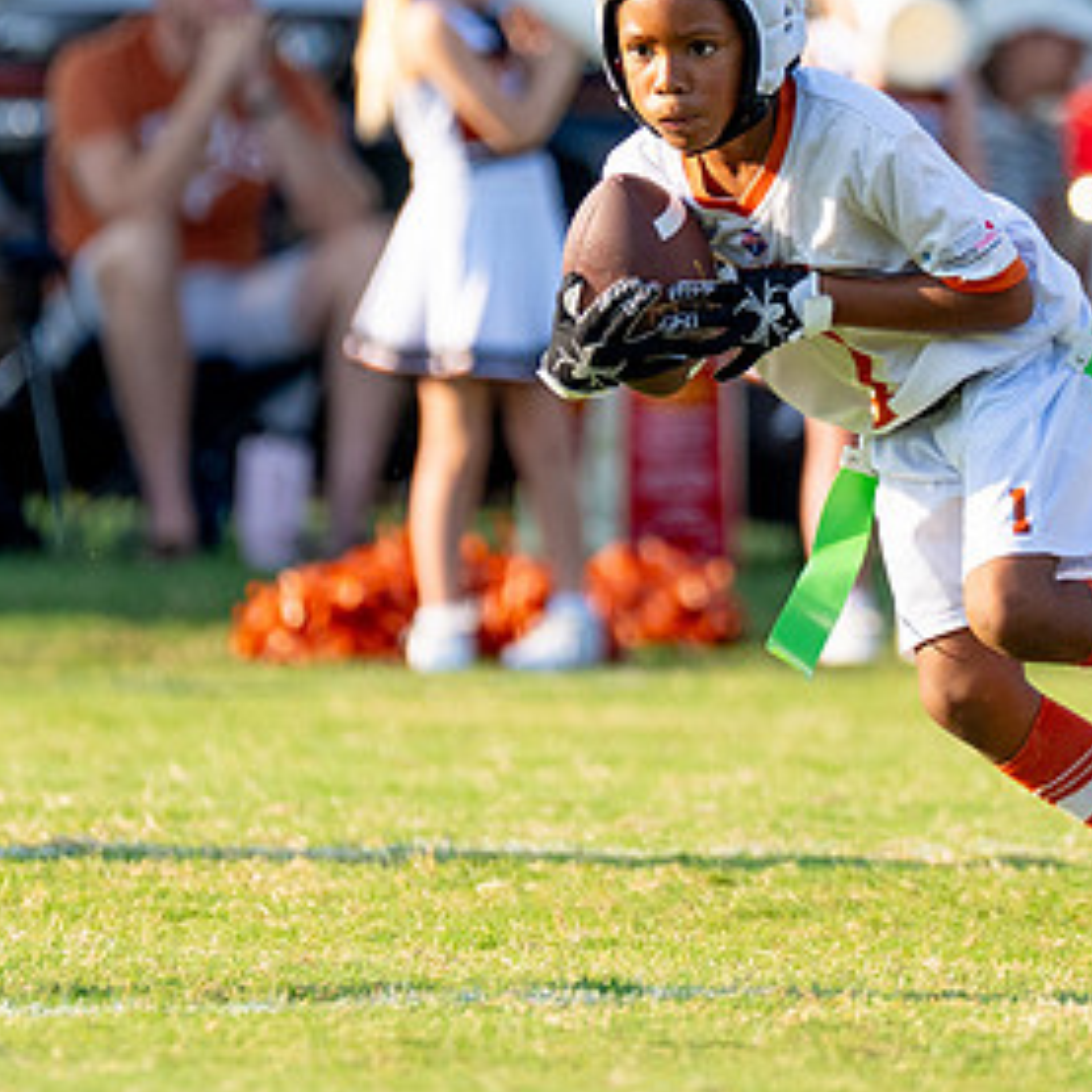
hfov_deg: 2.2
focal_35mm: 783
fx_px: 27946
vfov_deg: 2.2
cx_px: 1118
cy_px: 224
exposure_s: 1/2000
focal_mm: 200
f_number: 2.8
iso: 250
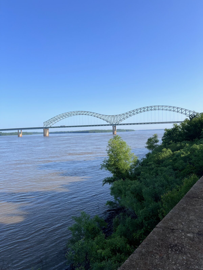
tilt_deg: -1.4
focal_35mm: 26
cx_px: 102
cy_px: 135
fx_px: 203
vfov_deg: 67.3
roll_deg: +1.8
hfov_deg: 53.1
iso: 50
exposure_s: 1/3257
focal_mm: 5.7
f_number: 1.5
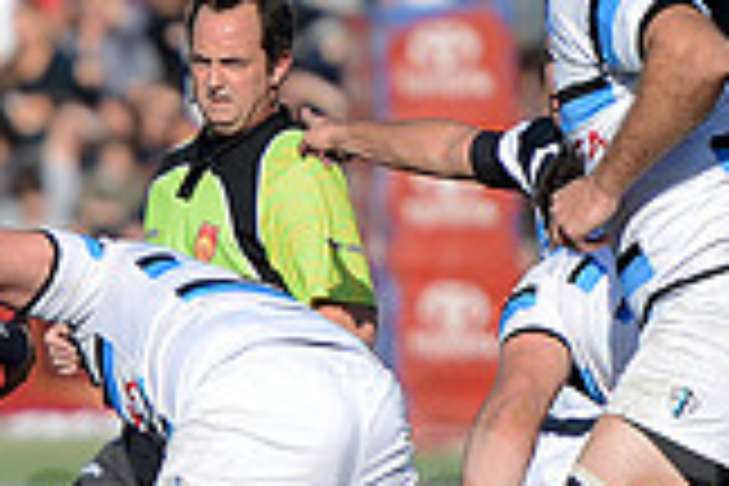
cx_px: -22
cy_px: 475
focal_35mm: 698
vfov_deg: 2.0
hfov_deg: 3.0
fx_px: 14133
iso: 250
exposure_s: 1/2500
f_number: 2.8
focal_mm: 195
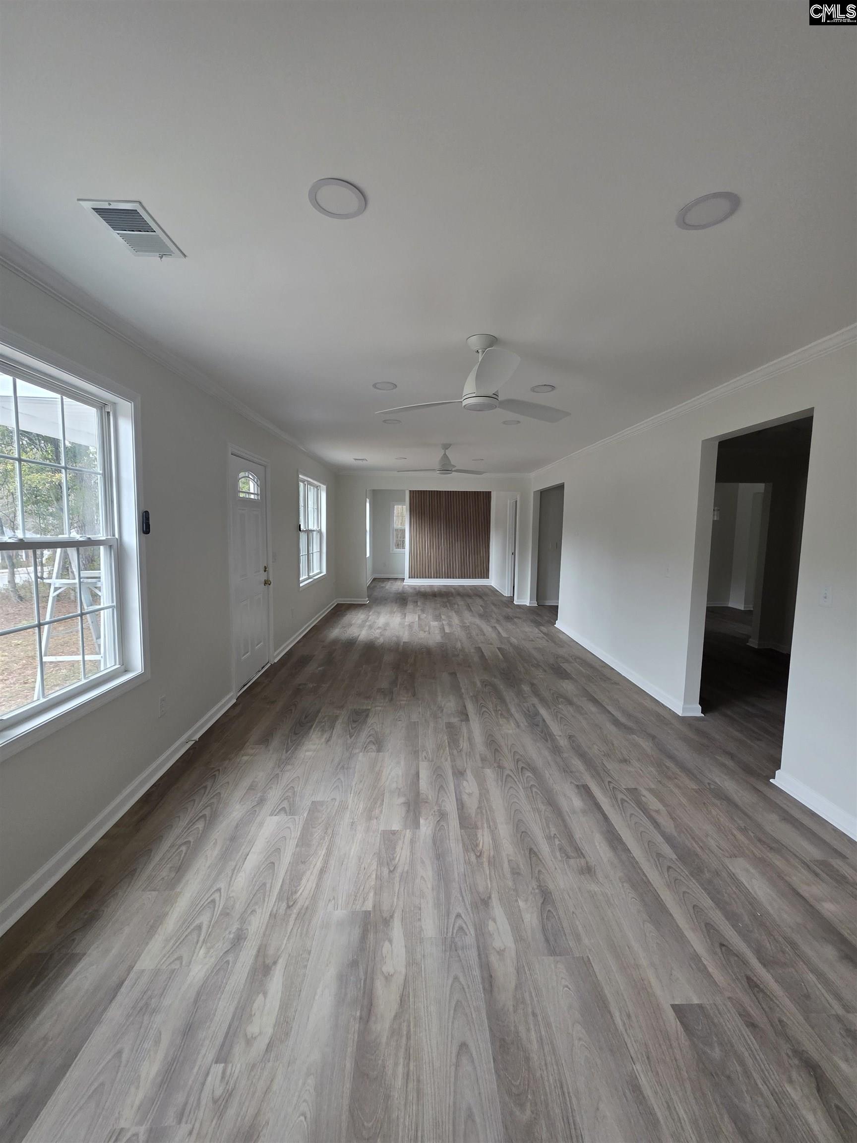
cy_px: 572
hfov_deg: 89.9
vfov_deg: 106.2
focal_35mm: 13
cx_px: 428
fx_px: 429
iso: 250
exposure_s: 1/120
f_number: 1.9
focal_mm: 2.2
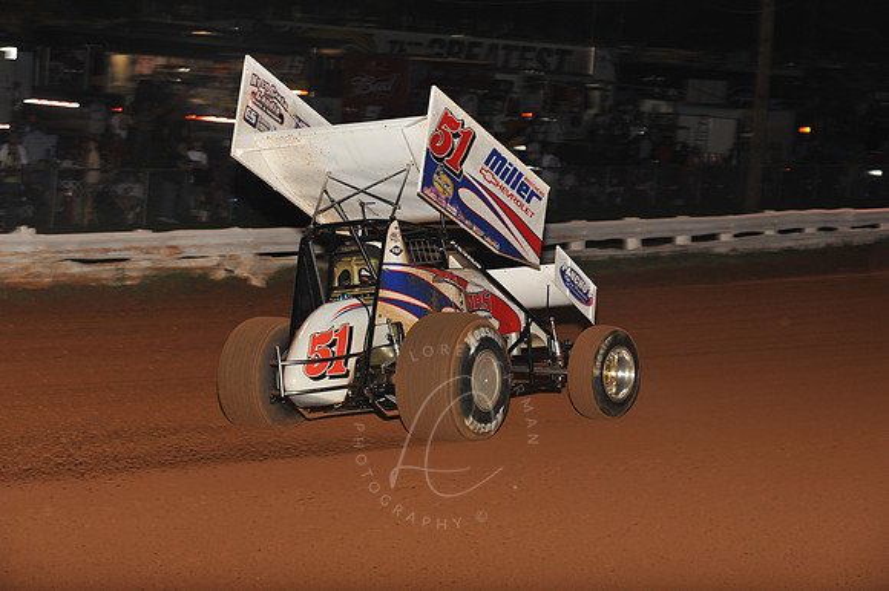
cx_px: 444
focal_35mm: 105
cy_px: 296
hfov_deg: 19.5
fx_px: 2591
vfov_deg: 13.0
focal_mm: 105
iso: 1000
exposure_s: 1/320
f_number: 7.1
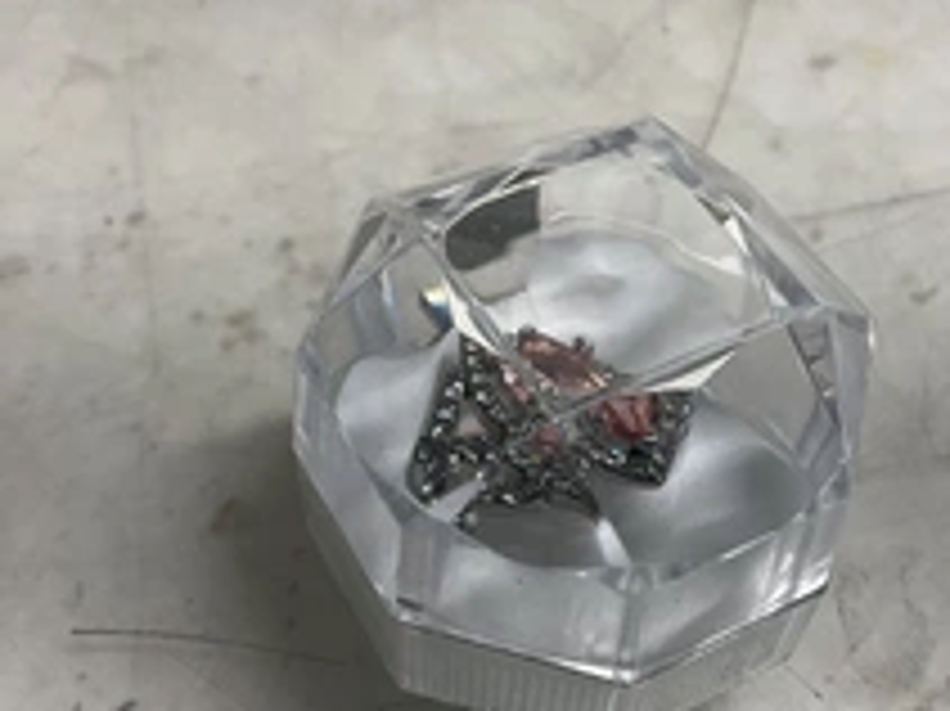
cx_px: 504
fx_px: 1509
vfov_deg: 26.5
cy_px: 356
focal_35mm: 55
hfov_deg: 34.9
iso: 40
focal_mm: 3
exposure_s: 1/120
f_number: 1.8
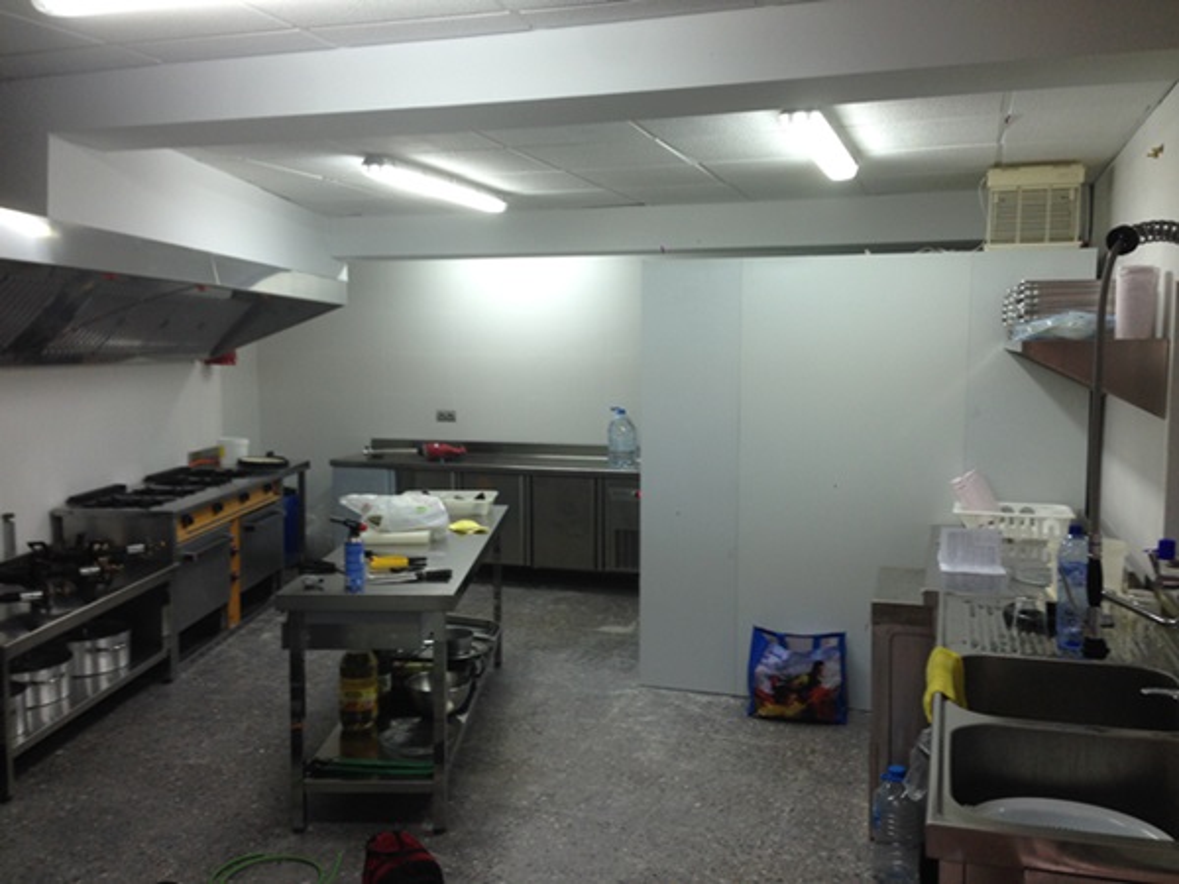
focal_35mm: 33
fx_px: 1124
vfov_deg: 42.9
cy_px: 442
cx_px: 590
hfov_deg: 55.4
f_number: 2.4
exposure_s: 1/24
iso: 50
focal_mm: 4.12
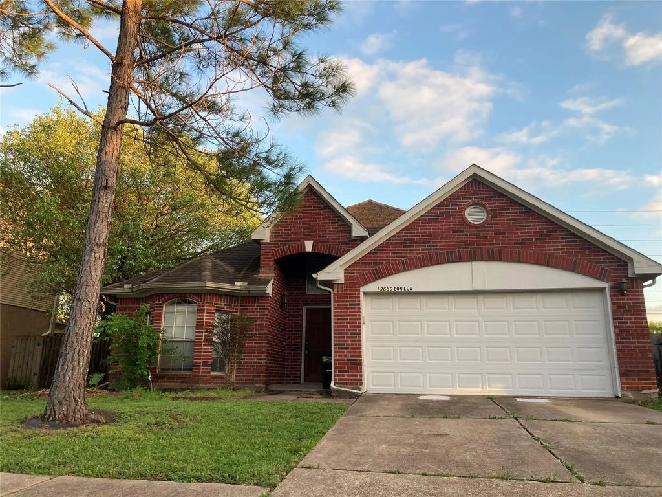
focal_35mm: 28
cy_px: 248
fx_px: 535
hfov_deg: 63.4
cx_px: 331
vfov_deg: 49.7
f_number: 1.8
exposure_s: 1/176
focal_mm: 3.99
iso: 20
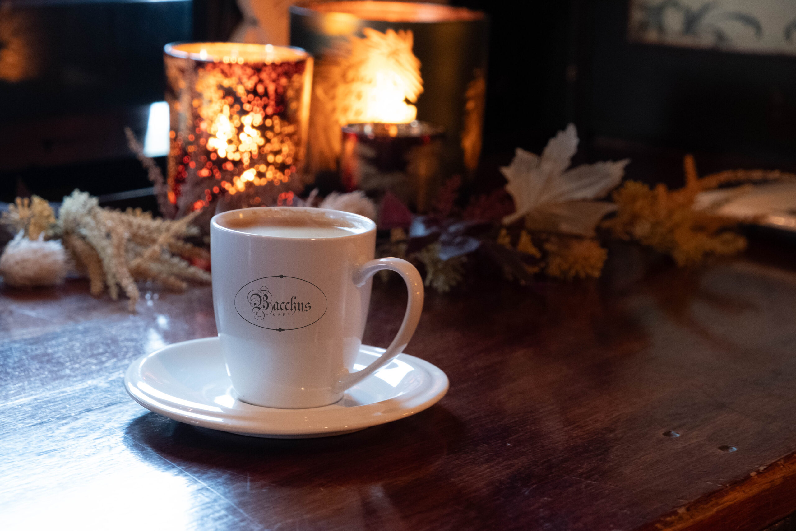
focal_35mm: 83
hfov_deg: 24.5
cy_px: 266
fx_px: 1835
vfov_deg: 16.5
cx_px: 398
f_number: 5.6
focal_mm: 55
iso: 4000
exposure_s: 1/13
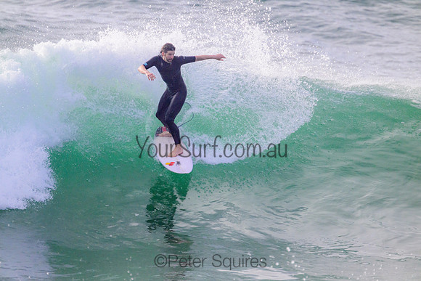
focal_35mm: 800
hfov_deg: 2.6
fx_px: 9357
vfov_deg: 1.7
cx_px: 210
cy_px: 140
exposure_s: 1/2000
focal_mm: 800
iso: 1400
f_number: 11
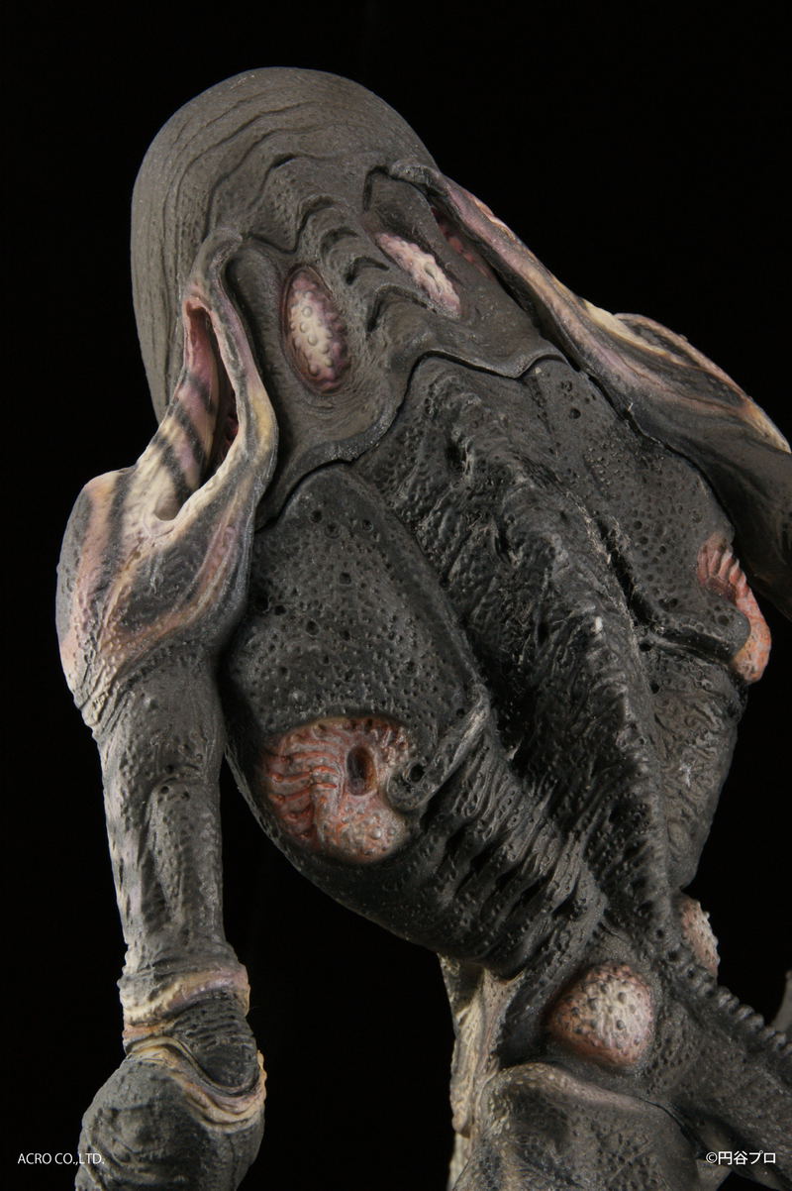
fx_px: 3964
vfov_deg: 17.1
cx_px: 396
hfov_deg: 11.4
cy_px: 596
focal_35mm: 120
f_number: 16
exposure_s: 1/4
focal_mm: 80
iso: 400
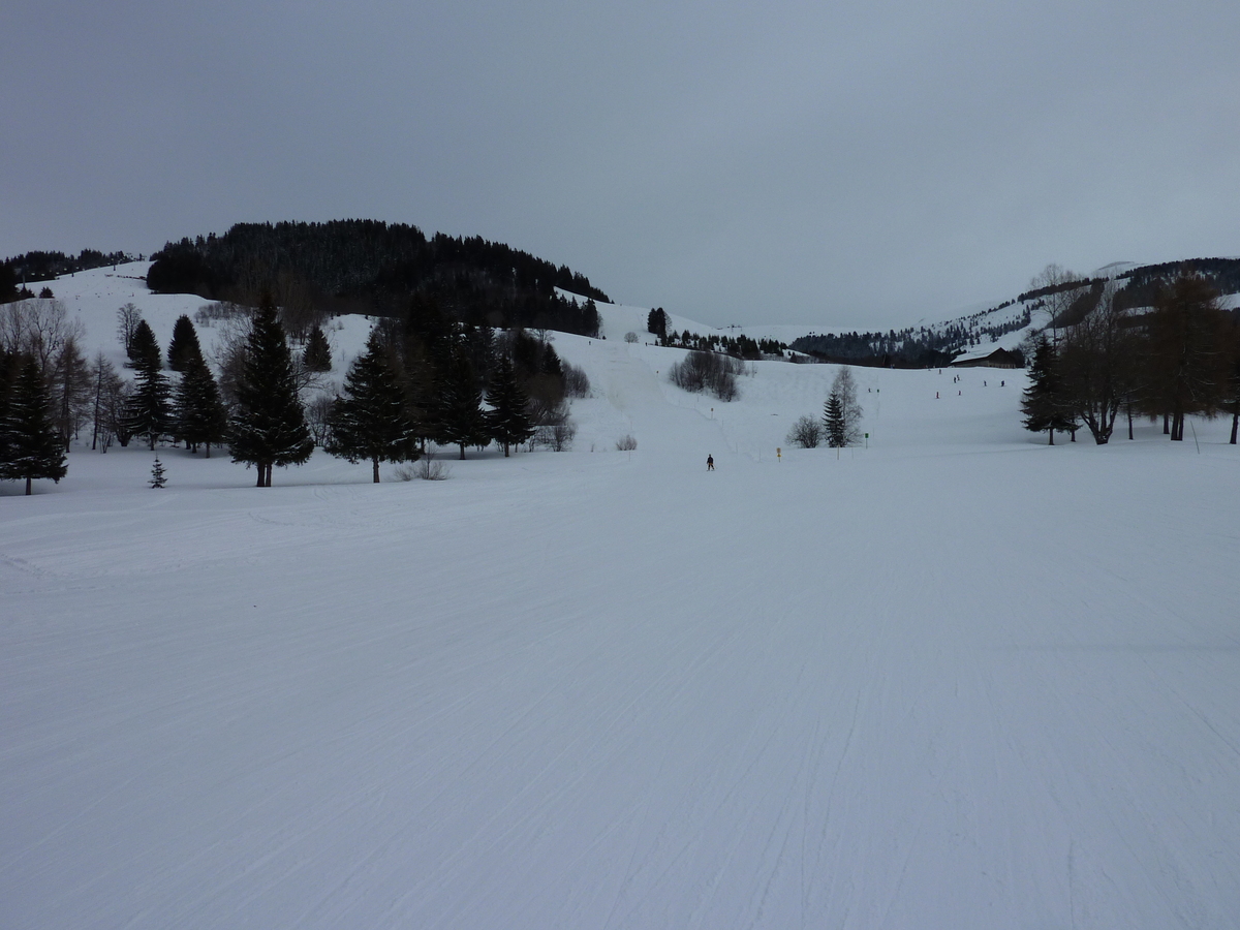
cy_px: 465
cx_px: 620
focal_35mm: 25
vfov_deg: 54.9
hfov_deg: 69.4
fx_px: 896
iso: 80
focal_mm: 4.1
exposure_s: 1/1000
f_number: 5.6
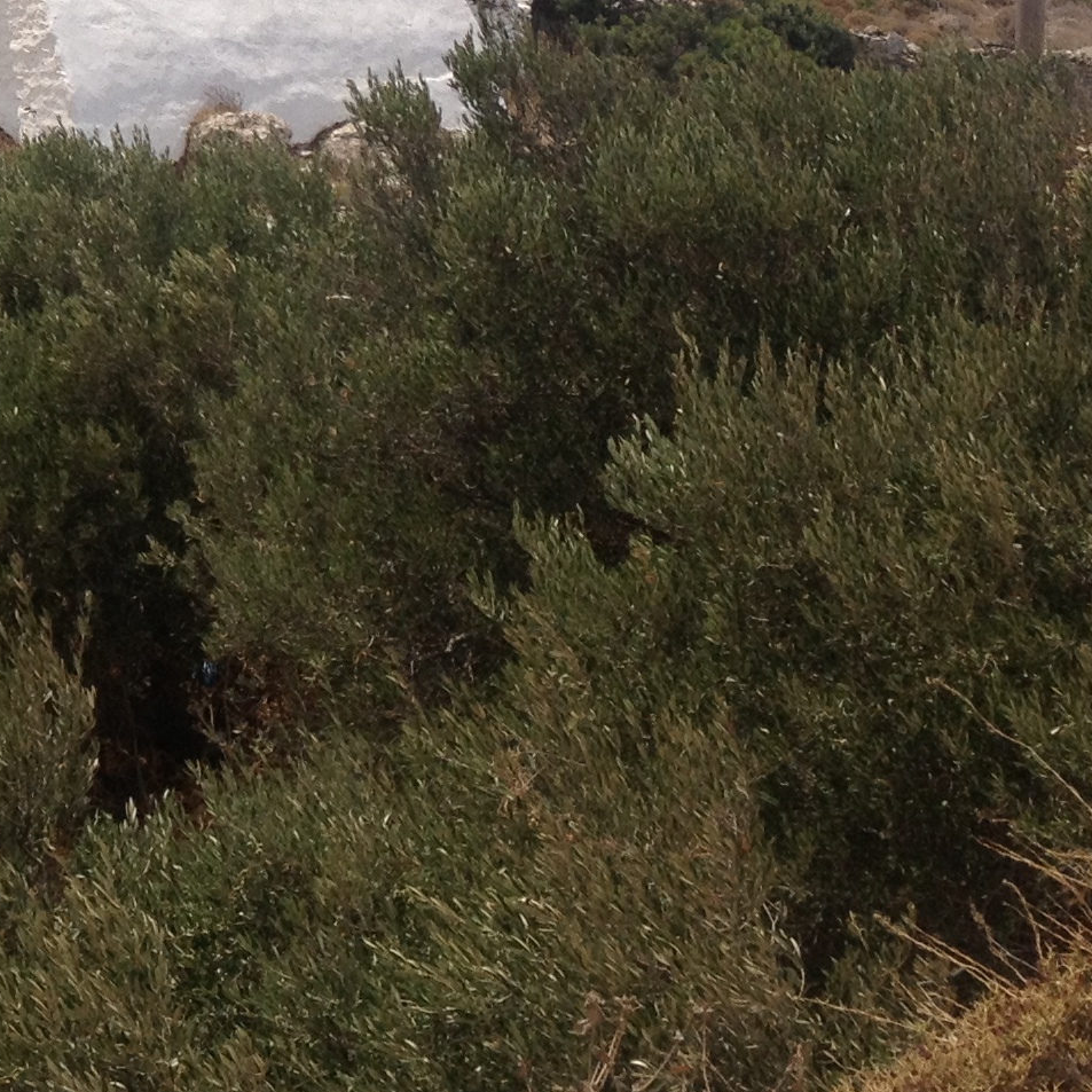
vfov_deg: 16.0
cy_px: -83
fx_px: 3783
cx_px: -283
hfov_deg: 15.7
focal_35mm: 106
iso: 50
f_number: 2.4
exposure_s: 1/2513
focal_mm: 4.28
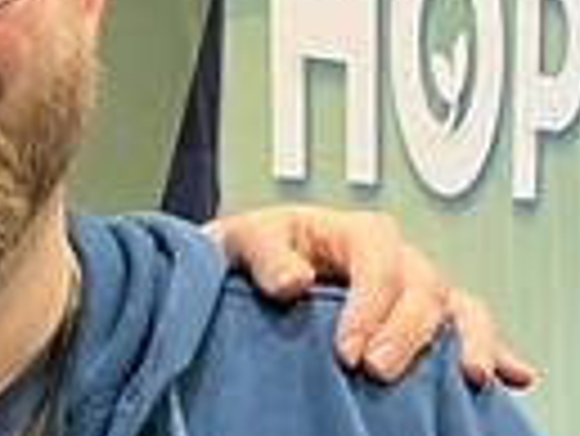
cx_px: -459
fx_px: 2901
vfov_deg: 8.5
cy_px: 557
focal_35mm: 173
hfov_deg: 10.7
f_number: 1.8
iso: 250
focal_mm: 3.99
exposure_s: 1/60
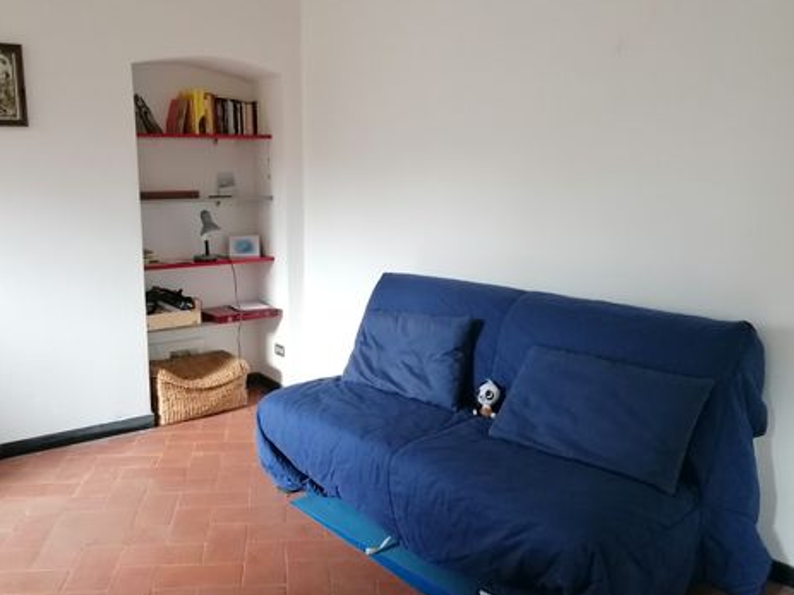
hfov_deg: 52.3
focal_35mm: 35
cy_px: 321
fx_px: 803
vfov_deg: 40.7
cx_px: 321
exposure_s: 1/33.3
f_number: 1.8
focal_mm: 4.75
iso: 320
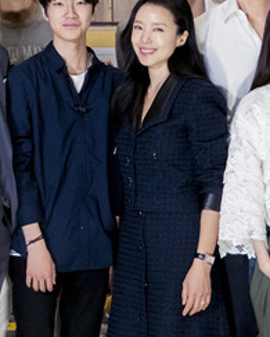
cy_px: 8
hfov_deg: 11.6
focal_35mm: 132
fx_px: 1316
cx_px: 6
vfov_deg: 14.4
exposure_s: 1/160
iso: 5000
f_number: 4
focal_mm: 38
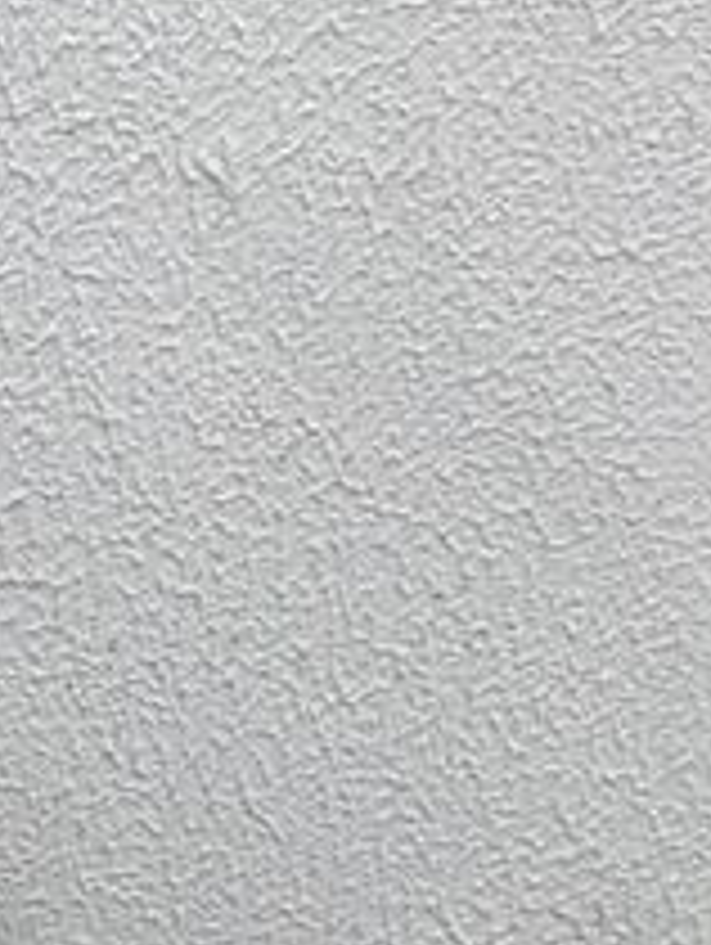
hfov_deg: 10.3
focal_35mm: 109
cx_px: -1343
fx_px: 2979
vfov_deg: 17.5
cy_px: 986
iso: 200
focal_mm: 6.76
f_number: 1.78
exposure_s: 1/120
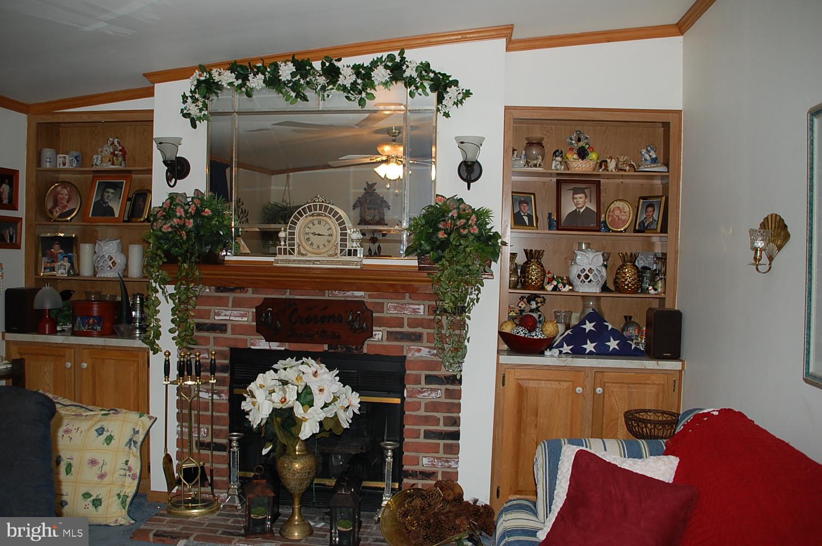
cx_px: 411
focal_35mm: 30
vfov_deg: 43.5
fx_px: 684
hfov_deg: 62.0
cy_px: 273
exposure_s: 1/60
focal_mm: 20
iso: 400
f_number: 3.8
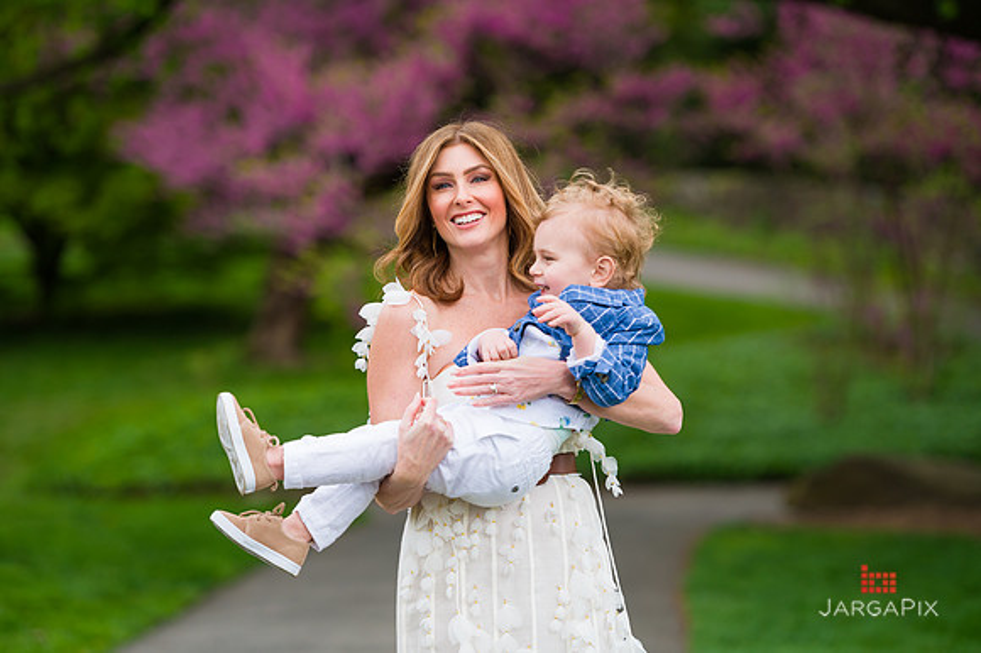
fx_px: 3949
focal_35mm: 145
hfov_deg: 14.2
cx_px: 490
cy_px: 326
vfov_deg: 9.5
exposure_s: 1/800
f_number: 3.5
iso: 200
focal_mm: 145
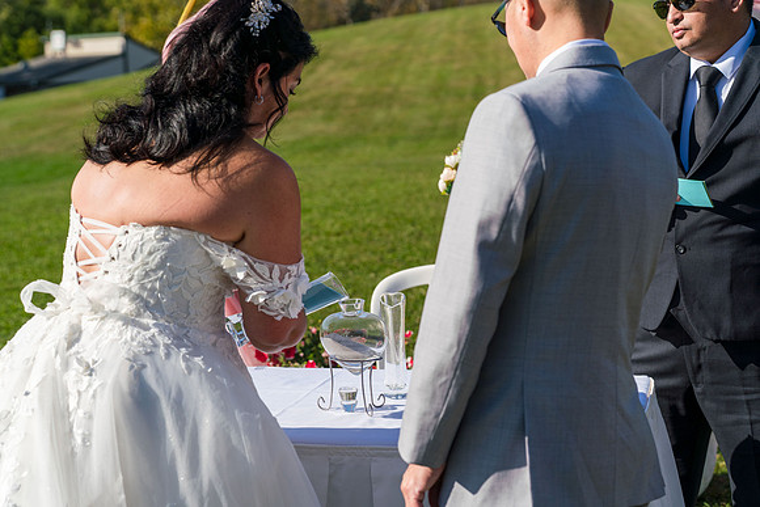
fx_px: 1309
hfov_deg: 32.4
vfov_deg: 21.9
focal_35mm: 62
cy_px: 254
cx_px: 380
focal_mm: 62
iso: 250
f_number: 4
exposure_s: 1/2500
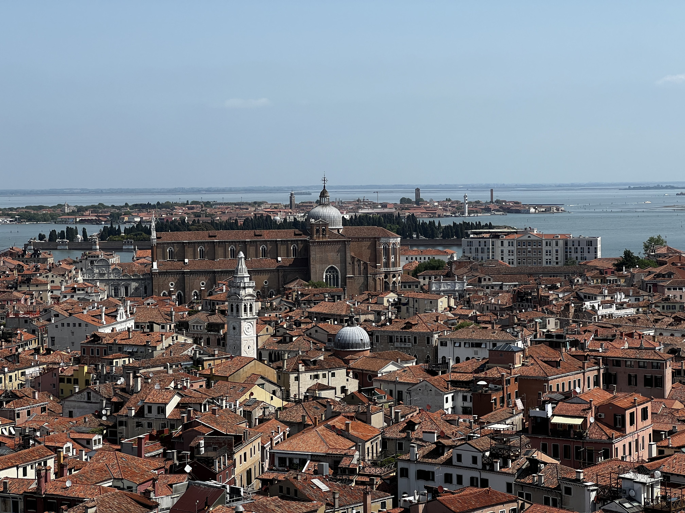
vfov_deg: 19.1
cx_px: 342
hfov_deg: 25.3
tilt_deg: -2.3
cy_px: 256
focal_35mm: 77
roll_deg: +0.7
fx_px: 1524
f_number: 2.8
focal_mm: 9
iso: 32
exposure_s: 1/1206
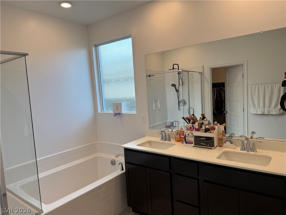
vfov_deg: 56.8
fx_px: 198
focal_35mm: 24
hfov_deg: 71.6
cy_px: 108
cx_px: 143
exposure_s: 1/367
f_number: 1.78
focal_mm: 6.76
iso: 100
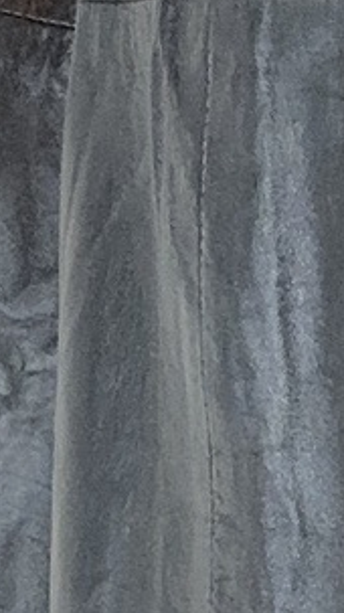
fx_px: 3591
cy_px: 1010
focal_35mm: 221
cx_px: 656
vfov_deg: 9.4
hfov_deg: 5.4
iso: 40
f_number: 1.9
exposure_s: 1/100
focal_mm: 2.69
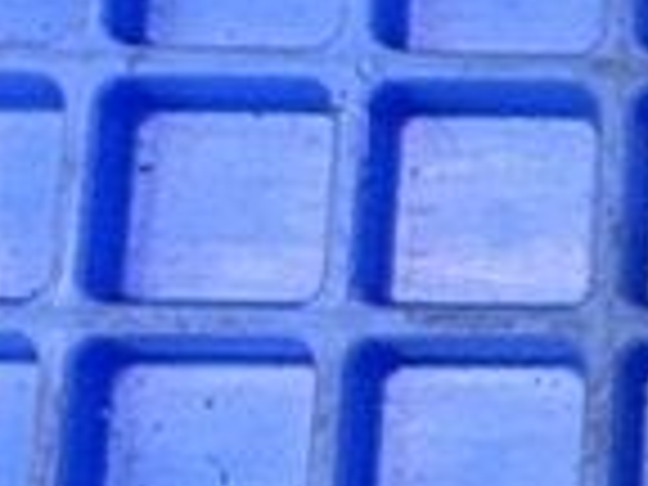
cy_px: 234
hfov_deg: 13.7
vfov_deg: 11.5
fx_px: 2415
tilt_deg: -77.5
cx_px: 1148
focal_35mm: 129
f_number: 2.2
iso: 125
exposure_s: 1/30
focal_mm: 4.15
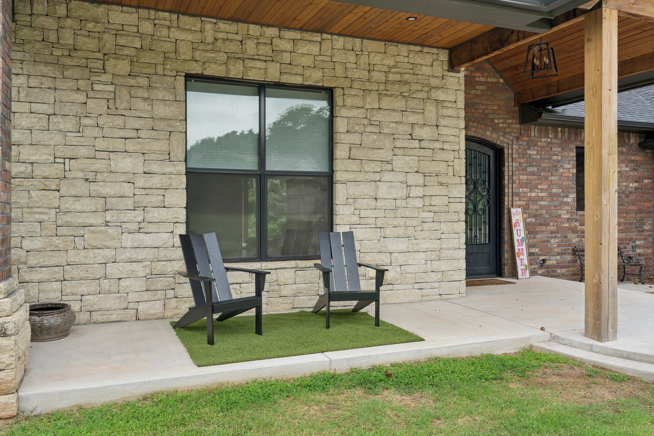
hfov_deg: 61.9
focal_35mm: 30
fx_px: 545
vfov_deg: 43.6
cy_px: 218
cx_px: 327
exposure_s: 1/80
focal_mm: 30
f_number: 8
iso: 200
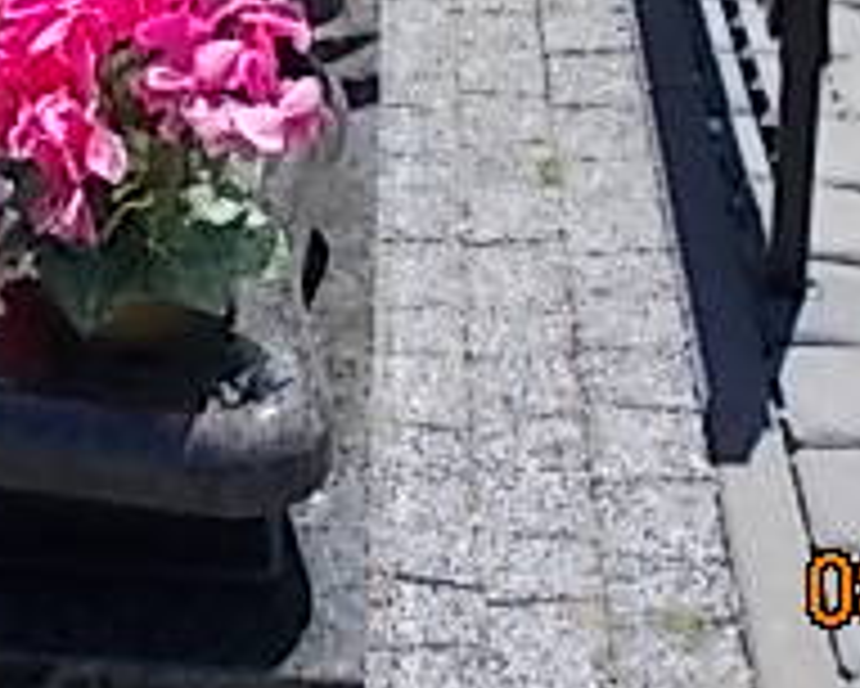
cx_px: 5
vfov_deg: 16.9
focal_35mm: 85
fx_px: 2165
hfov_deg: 21.7
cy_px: -234
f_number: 8
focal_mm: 4.6
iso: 80
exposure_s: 1/125
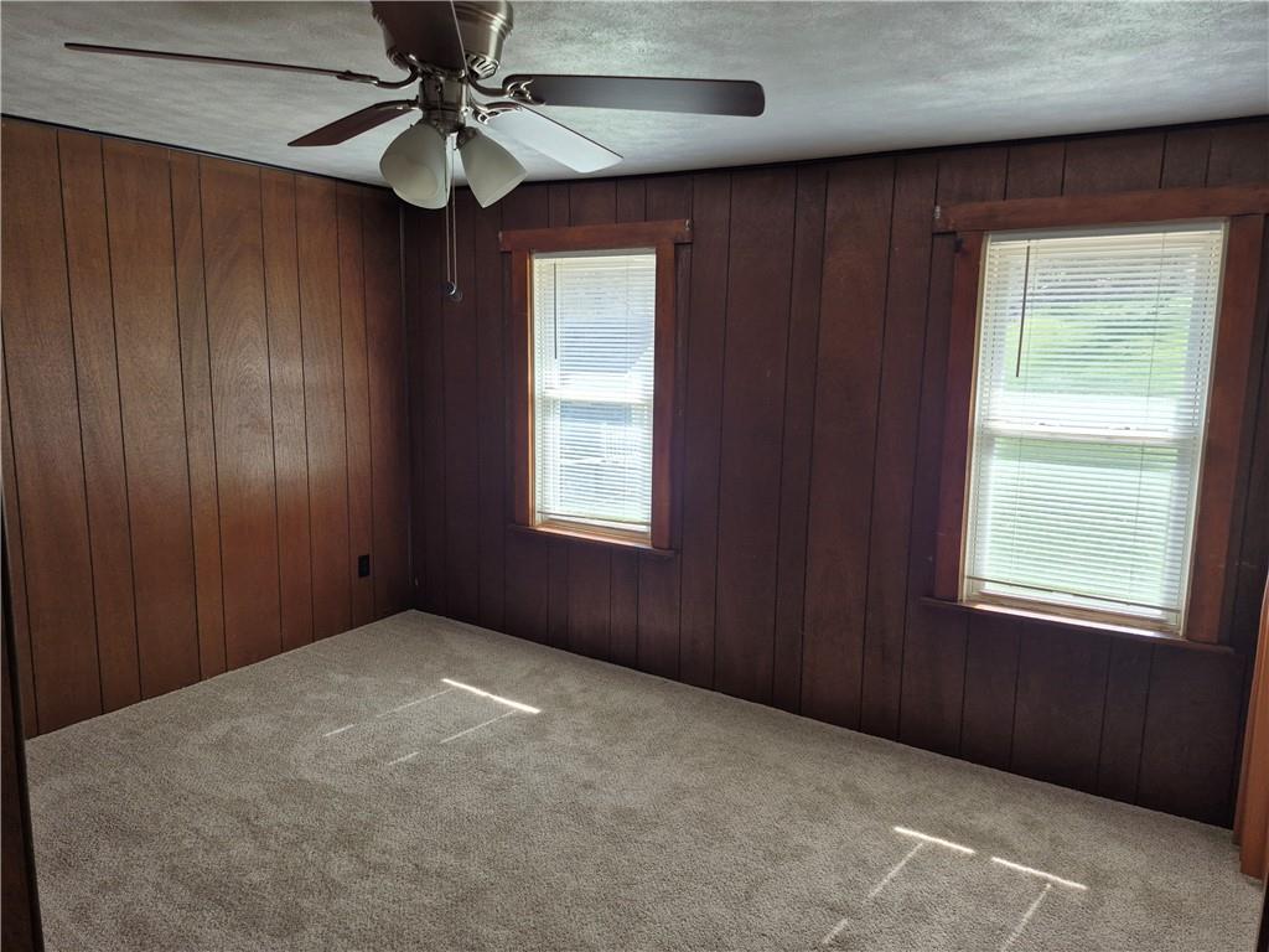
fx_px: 843
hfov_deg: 73.9
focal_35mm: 23
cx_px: 634
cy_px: 476
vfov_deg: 58.9
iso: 50
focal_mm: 5.4
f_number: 1.8
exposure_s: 1/180
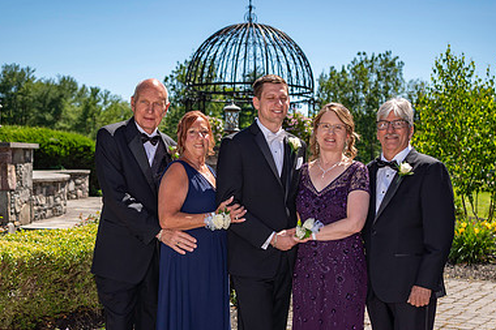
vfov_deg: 20.6
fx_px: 909
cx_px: 224
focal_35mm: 66
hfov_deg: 30.5
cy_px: 207
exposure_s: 1/2500
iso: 100
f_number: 3.2
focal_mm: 35
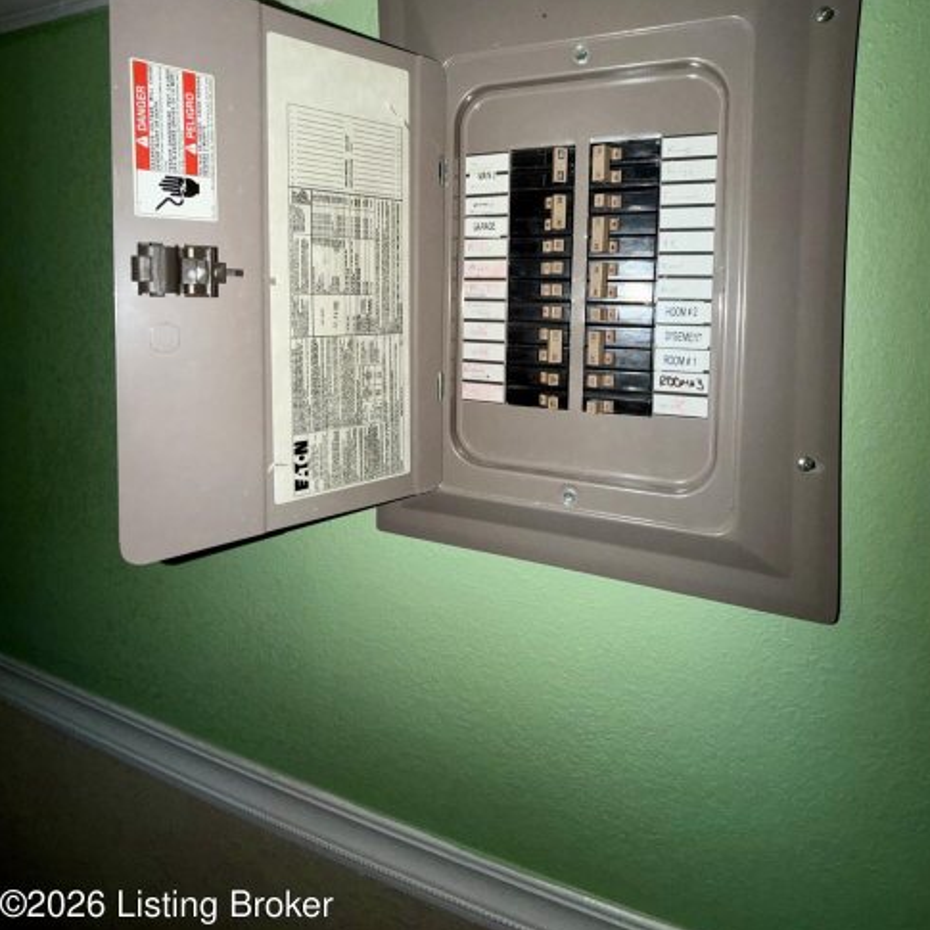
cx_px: 476
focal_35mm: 17
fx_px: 517
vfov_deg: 81.6
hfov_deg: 84.0
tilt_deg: -2.0
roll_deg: -1.6
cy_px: 323
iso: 80
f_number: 2.2
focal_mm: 2.22
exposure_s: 1/60
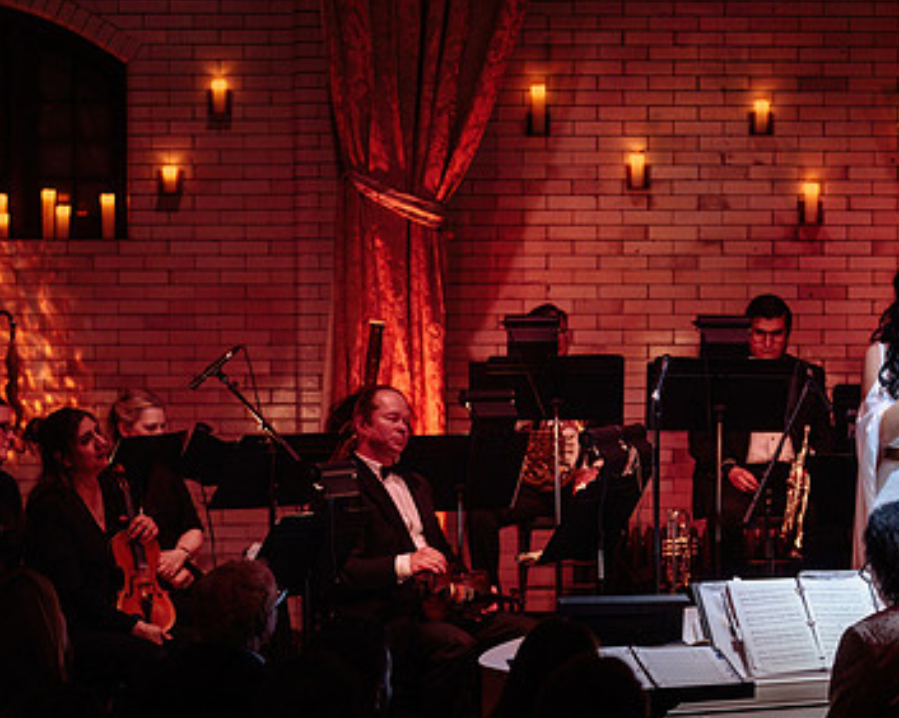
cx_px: 614
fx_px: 2872
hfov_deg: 17.7
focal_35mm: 108
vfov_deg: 14.2
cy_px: 467
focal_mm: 70
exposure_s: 1/125
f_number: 2.8
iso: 1600
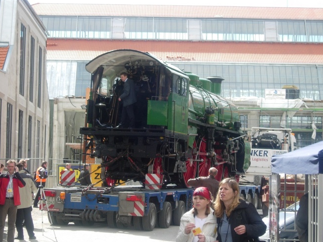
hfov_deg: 21.3
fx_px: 859
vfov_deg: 16.1
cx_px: 154
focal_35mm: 92
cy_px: 122
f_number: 4
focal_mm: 17
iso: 79
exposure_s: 1/384
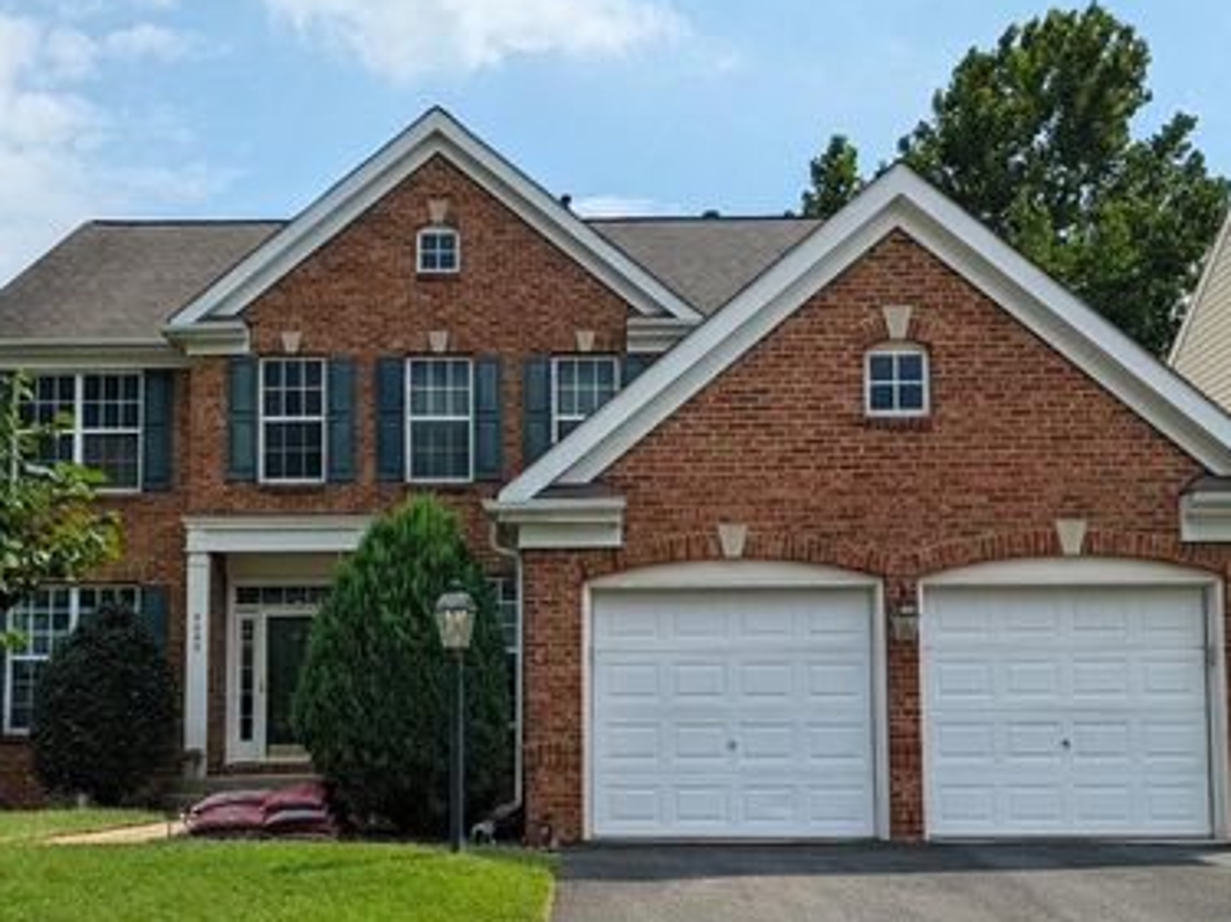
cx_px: 660
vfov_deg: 44.1
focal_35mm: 32
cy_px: 494
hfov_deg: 56.8
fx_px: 1138
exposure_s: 1/2740
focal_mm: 6.9
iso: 22
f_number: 1.68
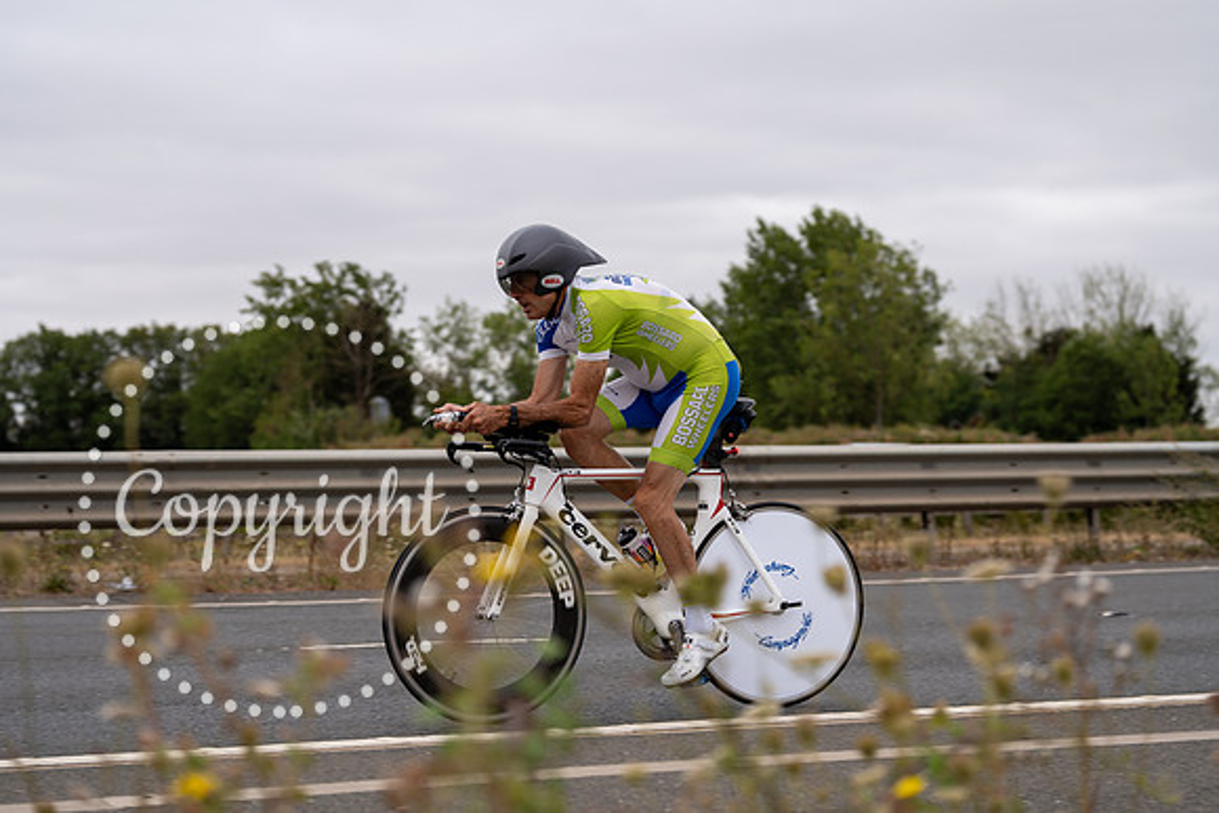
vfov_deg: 19.5
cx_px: 610
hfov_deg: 28.8
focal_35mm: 70
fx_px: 2371
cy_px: 406
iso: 100
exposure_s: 1/800
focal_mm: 70
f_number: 3.5
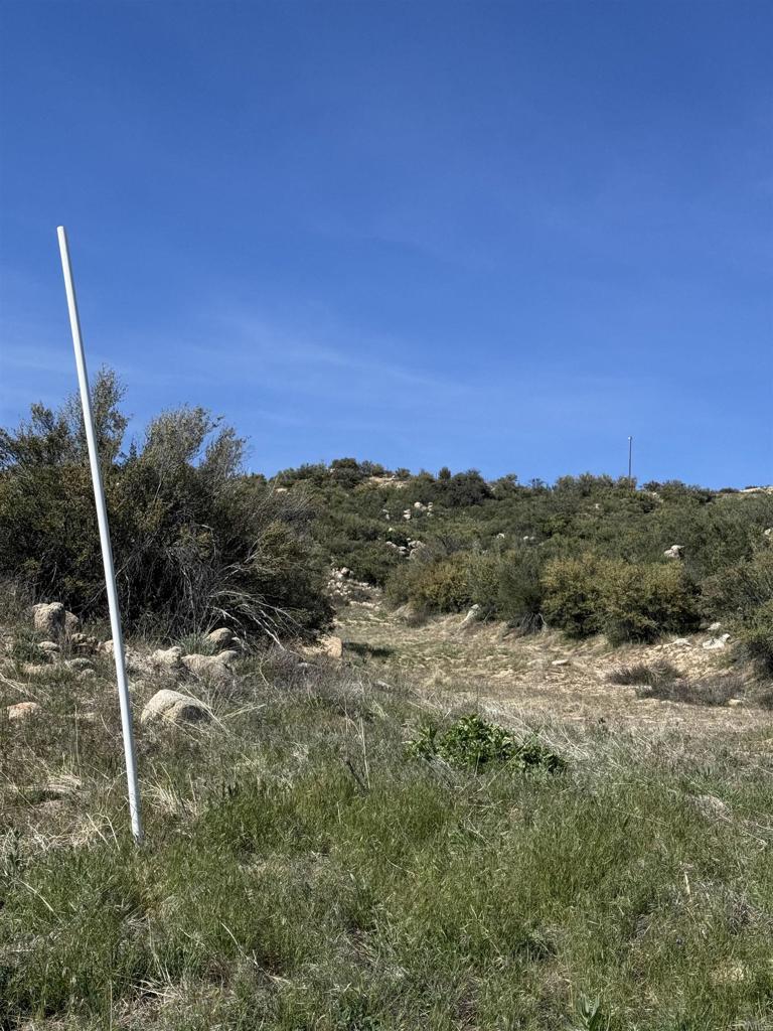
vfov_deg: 39.7
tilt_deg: +9.3
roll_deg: -2.0
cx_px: 386
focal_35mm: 48
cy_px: 516
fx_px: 1429
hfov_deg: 30.3
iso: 64
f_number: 1.78
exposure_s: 1/3817
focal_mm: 6.76
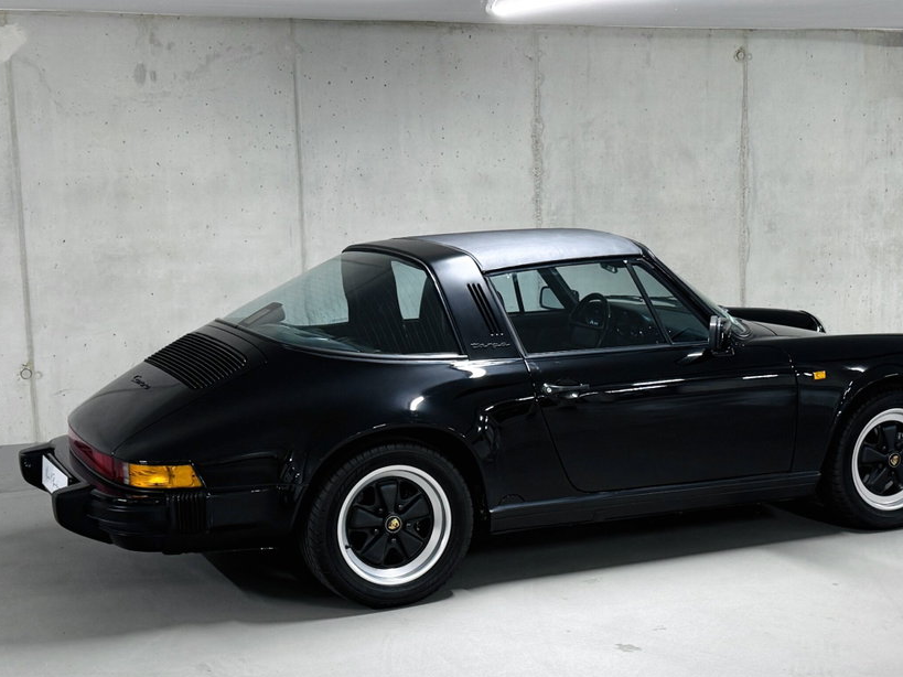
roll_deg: -0.6
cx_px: 524
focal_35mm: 30
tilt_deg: -9.1
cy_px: 273
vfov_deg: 46.5
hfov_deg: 59.7
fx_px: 782
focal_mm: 6.76
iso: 160
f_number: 1.78
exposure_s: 1/50
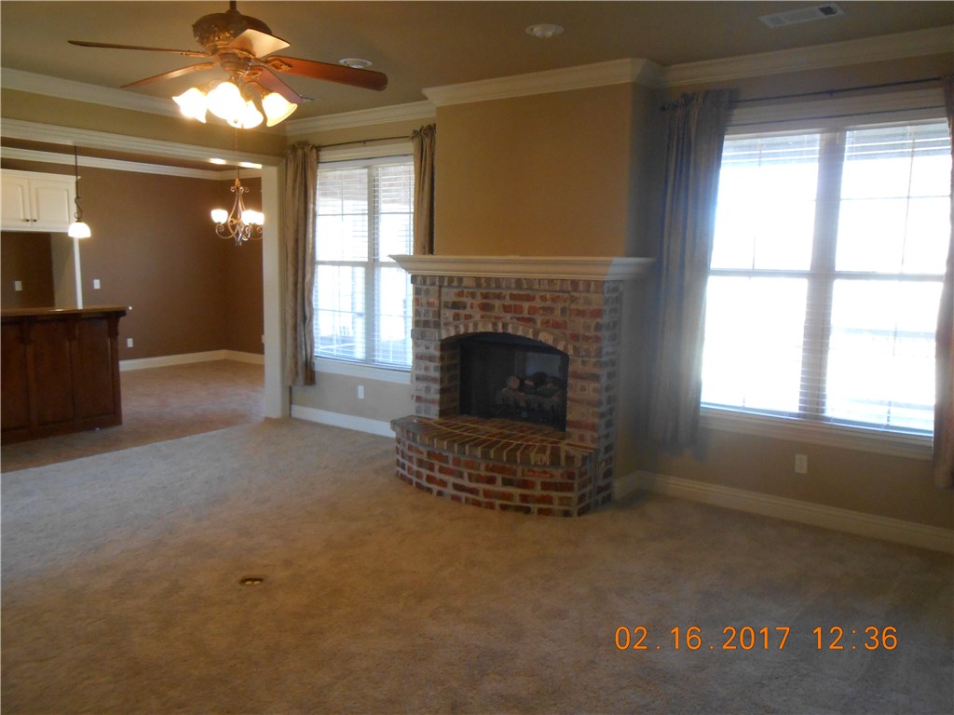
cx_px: 477
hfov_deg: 67.3
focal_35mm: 26
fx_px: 717
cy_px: 358
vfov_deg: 53.1
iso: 320
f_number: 3.5
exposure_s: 1/30
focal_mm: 4.6
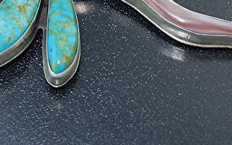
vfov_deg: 12.7
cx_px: 101
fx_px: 645
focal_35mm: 102
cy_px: -1
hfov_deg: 20.4
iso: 221
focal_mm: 9.3
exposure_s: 1/30
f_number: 3.9
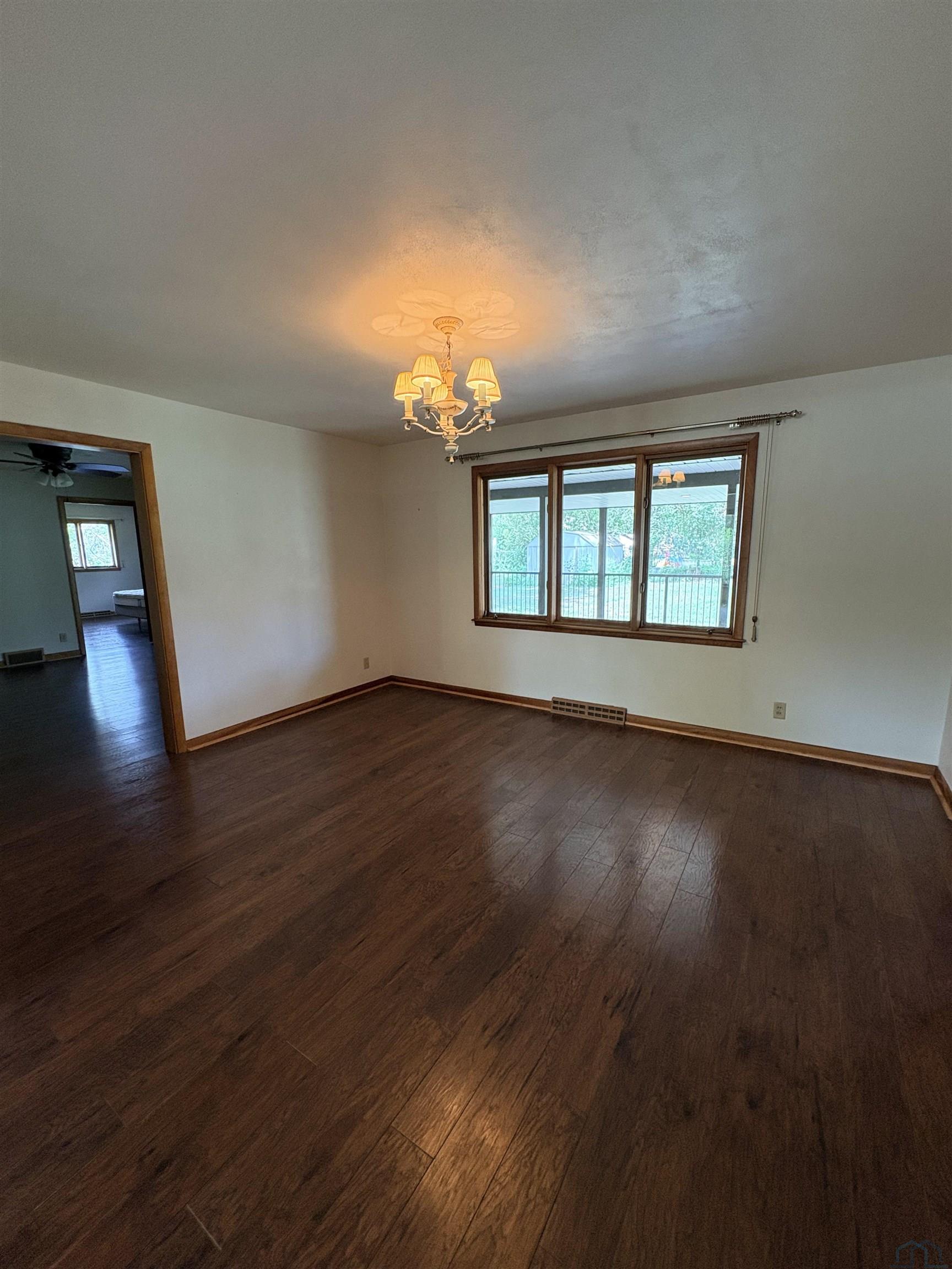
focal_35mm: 14
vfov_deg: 102.1
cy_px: 634
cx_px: 476
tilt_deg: -8.1
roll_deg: +0.3
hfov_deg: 85.7
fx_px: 513
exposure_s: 1/120
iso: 320
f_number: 2.2
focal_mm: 2.22
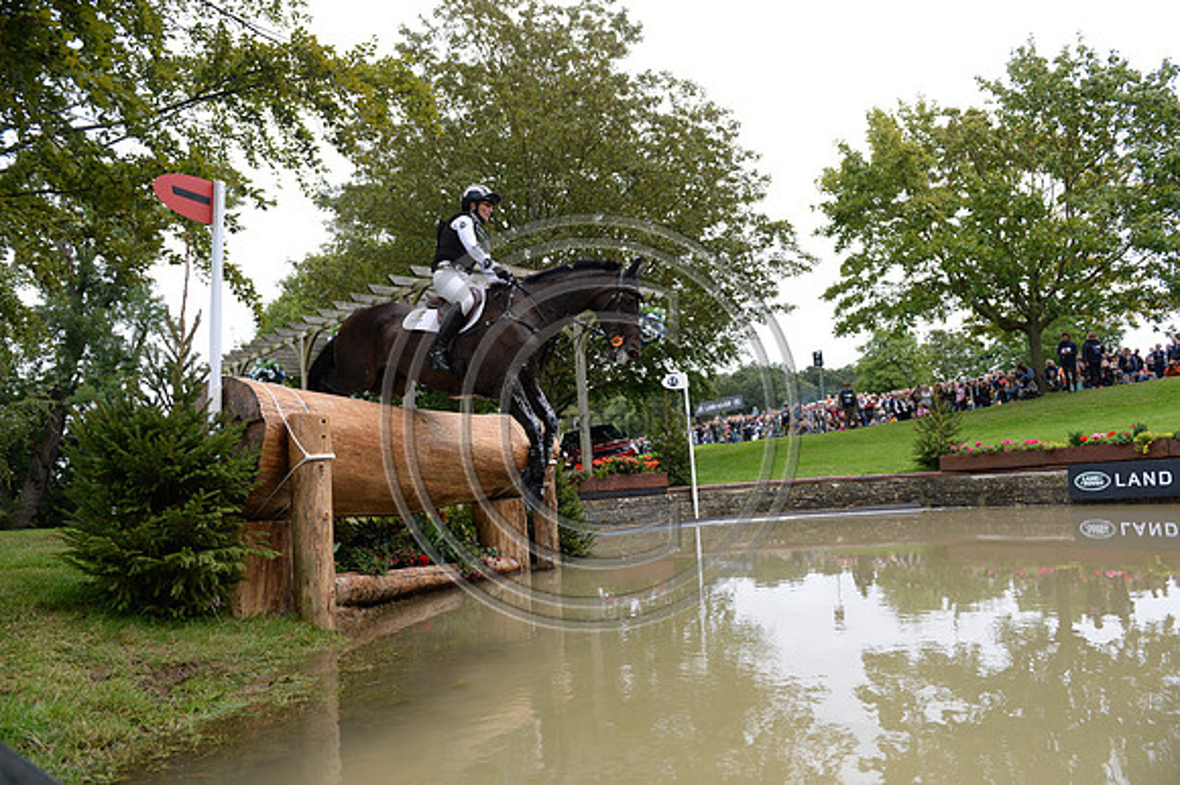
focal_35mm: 24
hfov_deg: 73.8
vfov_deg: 53.1
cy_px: 392
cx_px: 590
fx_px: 786
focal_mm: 24
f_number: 4
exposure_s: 1/3200
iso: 1600
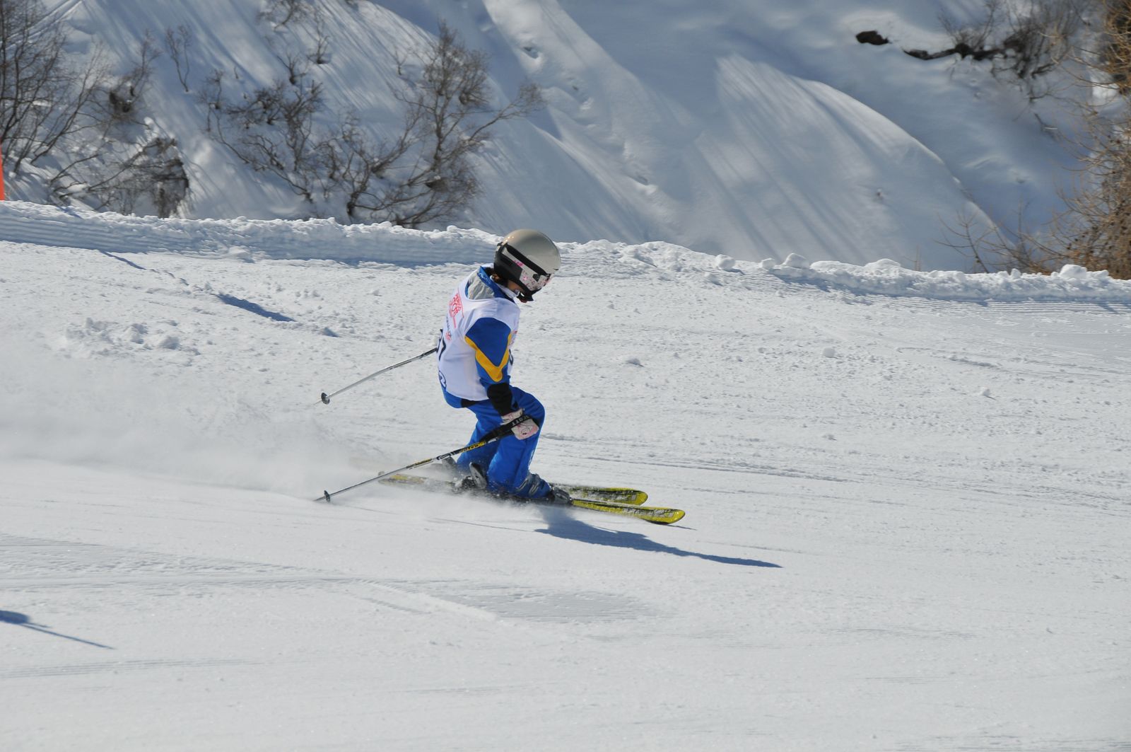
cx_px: 566
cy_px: 376
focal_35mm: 158
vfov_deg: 8.7
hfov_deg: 13.1
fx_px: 4943
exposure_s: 1/1600
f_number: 9
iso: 200
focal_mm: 105
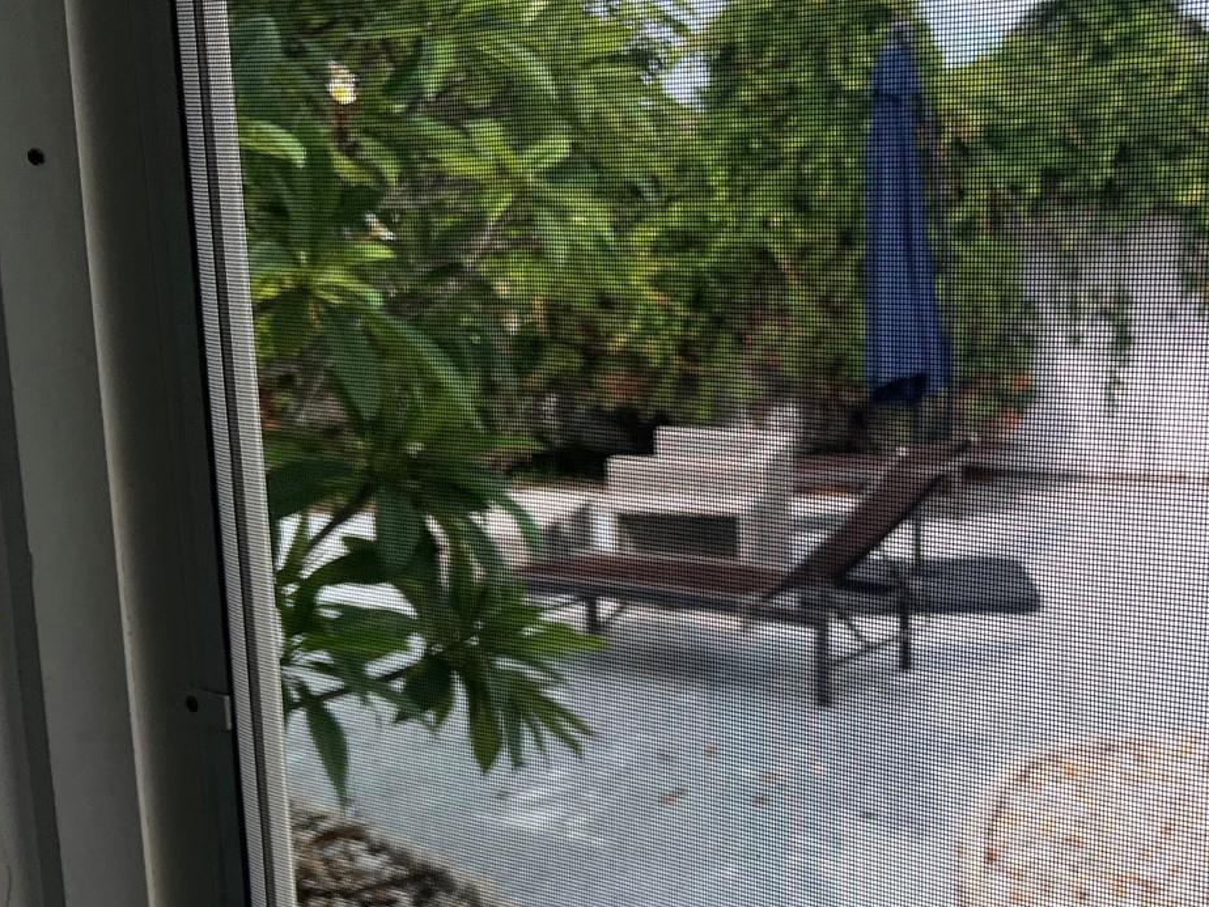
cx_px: 1035
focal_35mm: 45
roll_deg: -2.3
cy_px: 597
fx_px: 1572
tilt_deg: -11.8
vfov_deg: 31.9
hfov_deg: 39.7
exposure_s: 1/3571
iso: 50
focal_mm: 5.7
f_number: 1.5
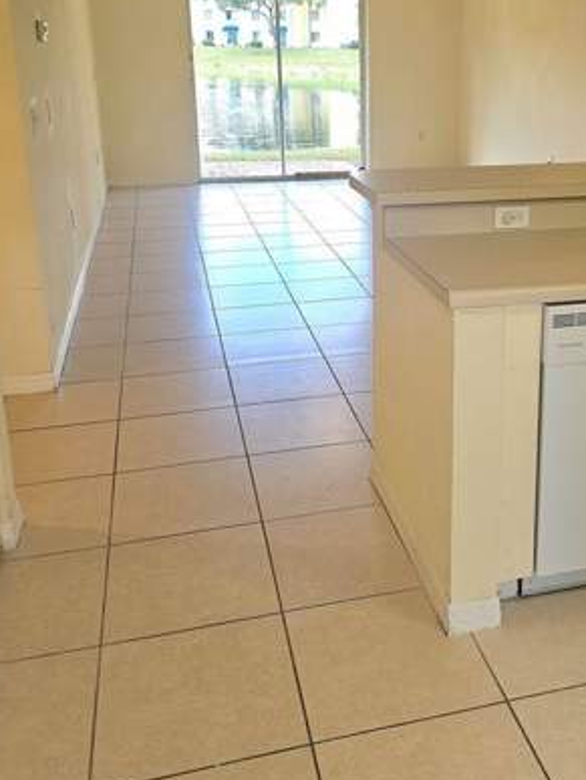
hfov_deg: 37.3
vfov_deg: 48.3
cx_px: 403
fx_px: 856
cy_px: 274
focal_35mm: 38
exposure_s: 1/60.2
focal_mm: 6.3
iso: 25
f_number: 1.7
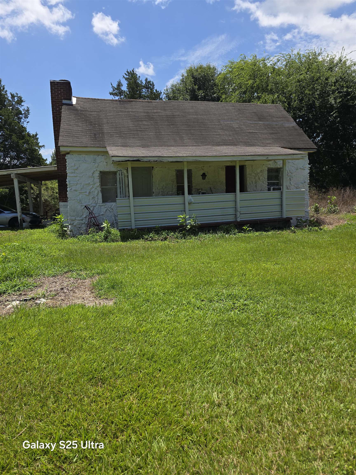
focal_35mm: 23
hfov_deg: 58.9
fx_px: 315
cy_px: 238
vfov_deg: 73.9
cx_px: 178
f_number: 1.7
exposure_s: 1/887
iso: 12
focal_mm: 6.3
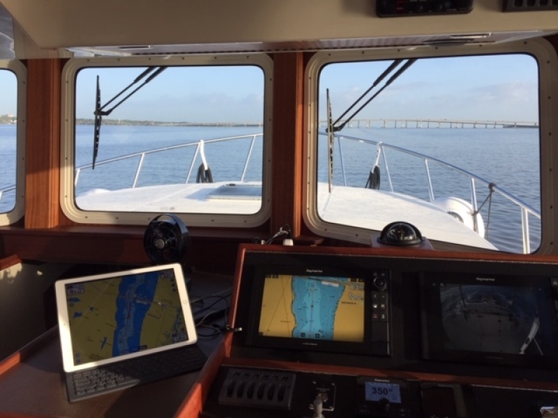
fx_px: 467
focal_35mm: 29
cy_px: 209
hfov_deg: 61.7
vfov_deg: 48.2
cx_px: 279
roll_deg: -1.6
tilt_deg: -10.7
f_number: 2.2
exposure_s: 1/807
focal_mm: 4.15
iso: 32
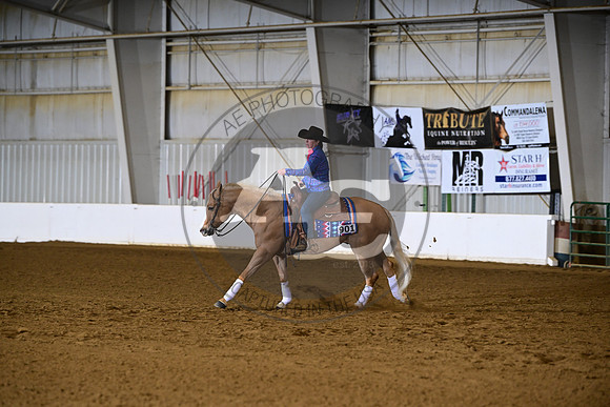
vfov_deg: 6.9
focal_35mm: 200
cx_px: 305
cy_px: 204
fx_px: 3390
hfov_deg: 10.3
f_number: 4.5
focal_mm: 200
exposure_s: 1/200
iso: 2500
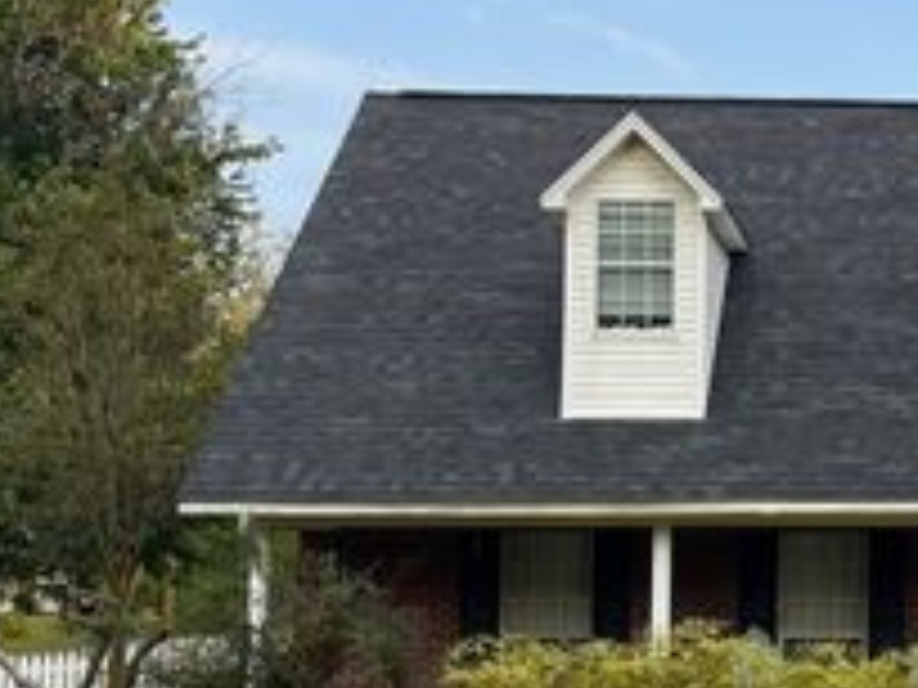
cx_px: 1084
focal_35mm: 81
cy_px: 434
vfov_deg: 18.2
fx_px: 2148
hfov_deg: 22.4
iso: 50
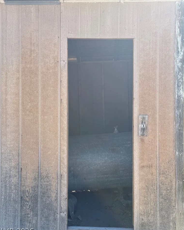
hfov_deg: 29.7
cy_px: 111
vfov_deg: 36.6
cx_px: 93
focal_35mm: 51
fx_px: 347
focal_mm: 6.76
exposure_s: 1/1429
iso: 100
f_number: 1.78
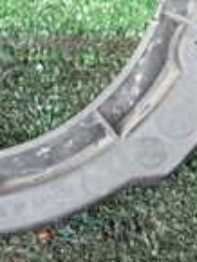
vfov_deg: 15.2
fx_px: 940
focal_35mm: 124
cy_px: -70
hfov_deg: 11.7
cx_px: -51
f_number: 2.3
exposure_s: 1/30
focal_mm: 5.4
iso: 500
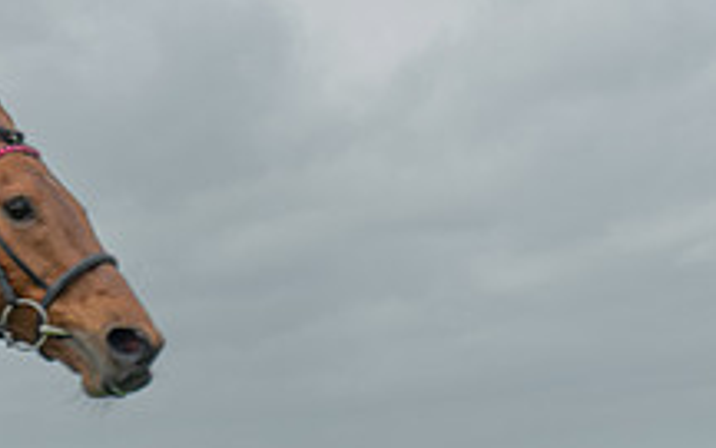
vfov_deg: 4.9
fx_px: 5210
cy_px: 788
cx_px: 163
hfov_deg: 7.9
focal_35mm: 267
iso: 400
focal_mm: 70
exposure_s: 1/1000
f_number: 5
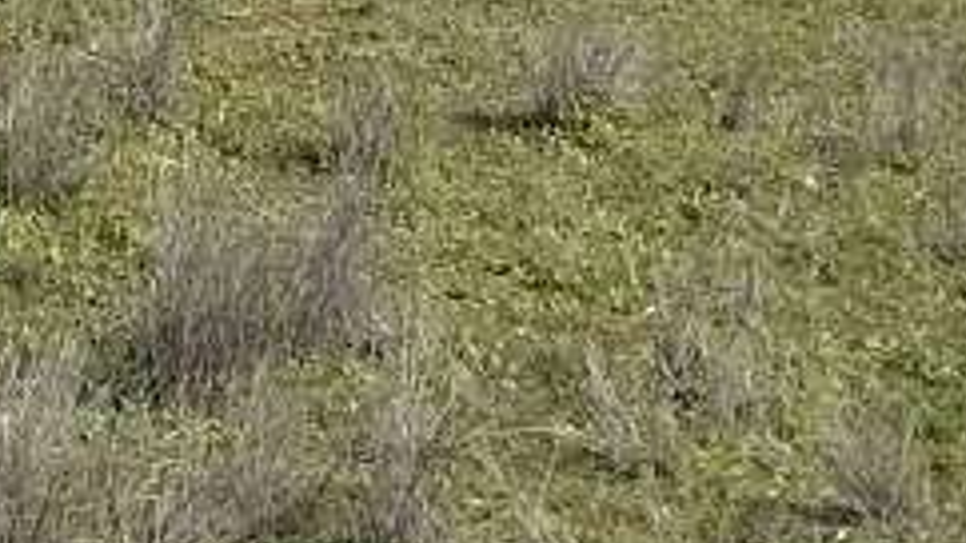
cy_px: -998
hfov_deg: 8.3
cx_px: -758
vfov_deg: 4.7
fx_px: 6428
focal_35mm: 251
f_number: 1.8
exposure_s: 1/2320
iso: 16
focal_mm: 3
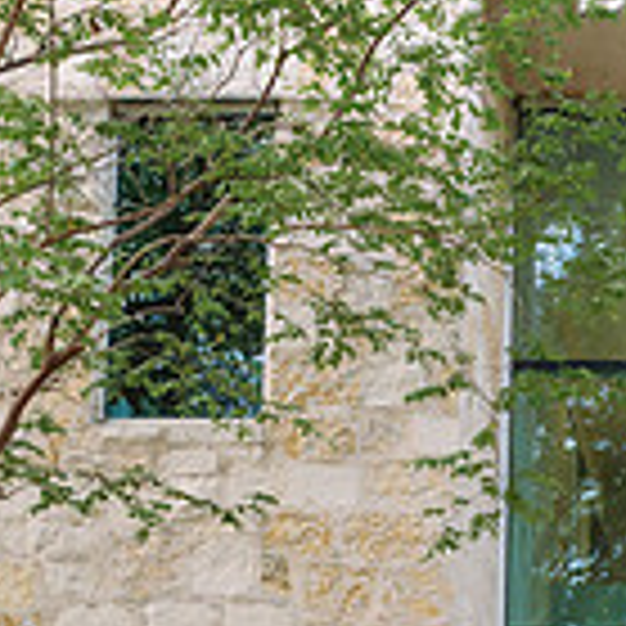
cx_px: 770
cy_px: 862
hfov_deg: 16.7
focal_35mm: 99
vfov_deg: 16.4
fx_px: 2026
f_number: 5
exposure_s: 1/125
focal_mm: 28
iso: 640
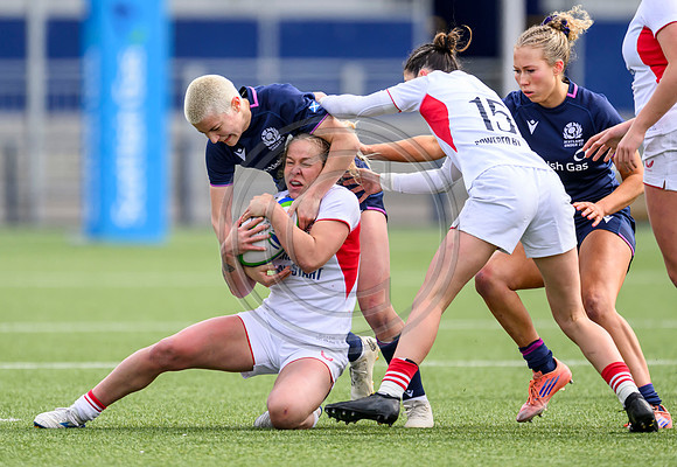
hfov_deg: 2.5
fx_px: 15293
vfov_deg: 1.7
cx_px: 331
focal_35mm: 805
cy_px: 169
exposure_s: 1/1600
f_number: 4
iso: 500
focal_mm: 560
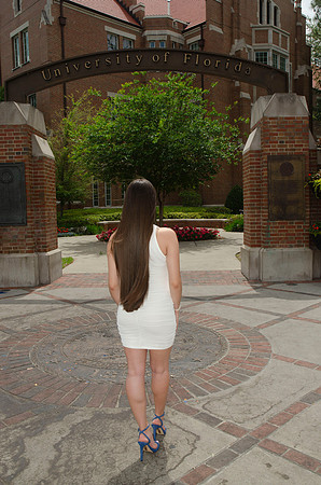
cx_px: 160
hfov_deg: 39.8
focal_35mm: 33
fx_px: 443
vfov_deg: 57.3
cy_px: 242
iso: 100
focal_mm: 22
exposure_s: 1/250
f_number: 9
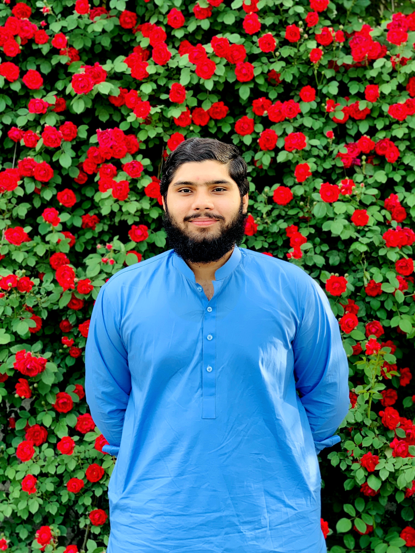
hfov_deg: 28.0
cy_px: 276
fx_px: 831
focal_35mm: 52
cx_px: 208
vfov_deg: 36.8
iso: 25
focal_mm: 6
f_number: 2.4
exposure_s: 1/123
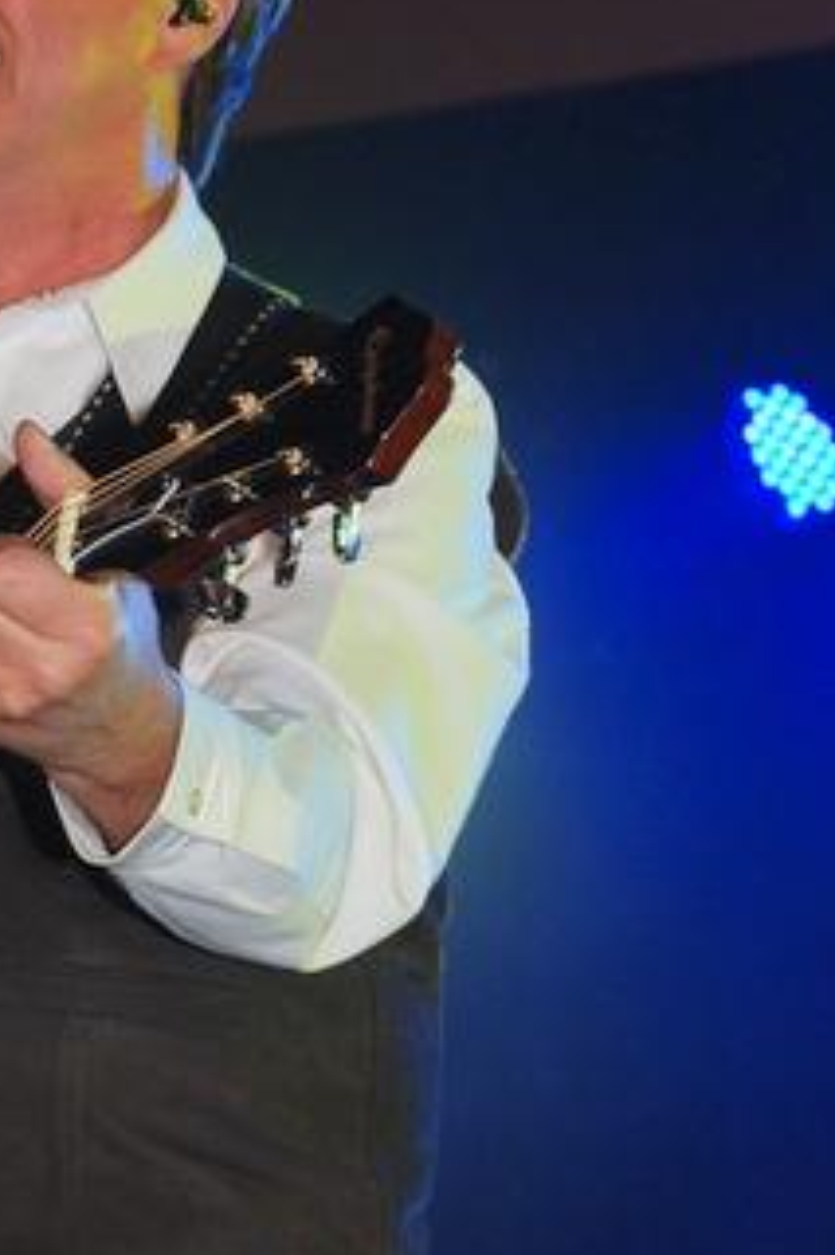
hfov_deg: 8.4
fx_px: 5642
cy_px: 1008
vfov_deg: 12.6
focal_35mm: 162
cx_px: 0
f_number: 5.6
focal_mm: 48
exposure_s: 1/60
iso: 320
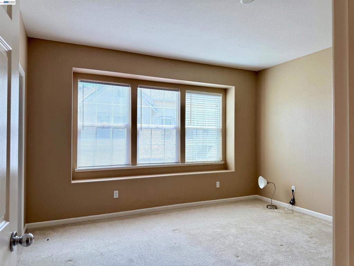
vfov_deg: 56.8
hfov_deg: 71.6
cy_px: 133
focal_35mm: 24
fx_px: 245
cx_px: 177
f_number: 1.78
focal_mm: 6.76
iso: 100
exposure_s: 1/285
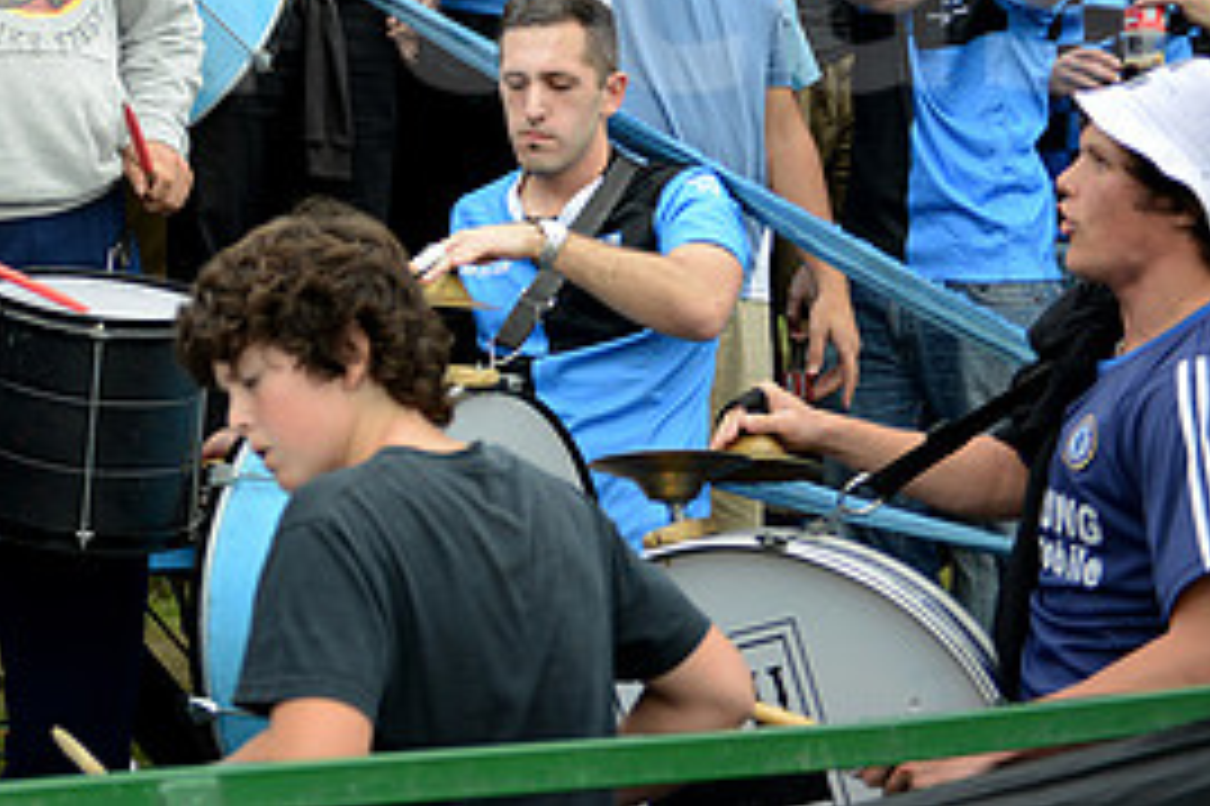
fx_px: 3191
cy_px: -61
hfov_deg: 20.8
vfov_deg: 14.1
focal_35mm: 95
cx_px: 4
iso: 400
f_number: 2.8
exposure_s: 1/1000
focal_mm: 44
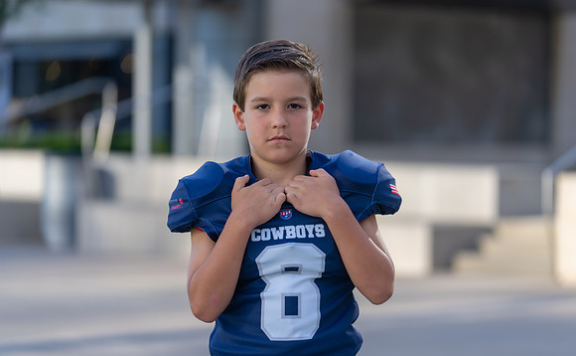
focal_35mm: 120
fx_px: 1871
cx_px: 288
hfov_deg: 17.5
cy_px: 190
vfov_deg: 10.9
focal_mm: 116
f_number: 2.8
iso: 100
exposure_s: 1/500
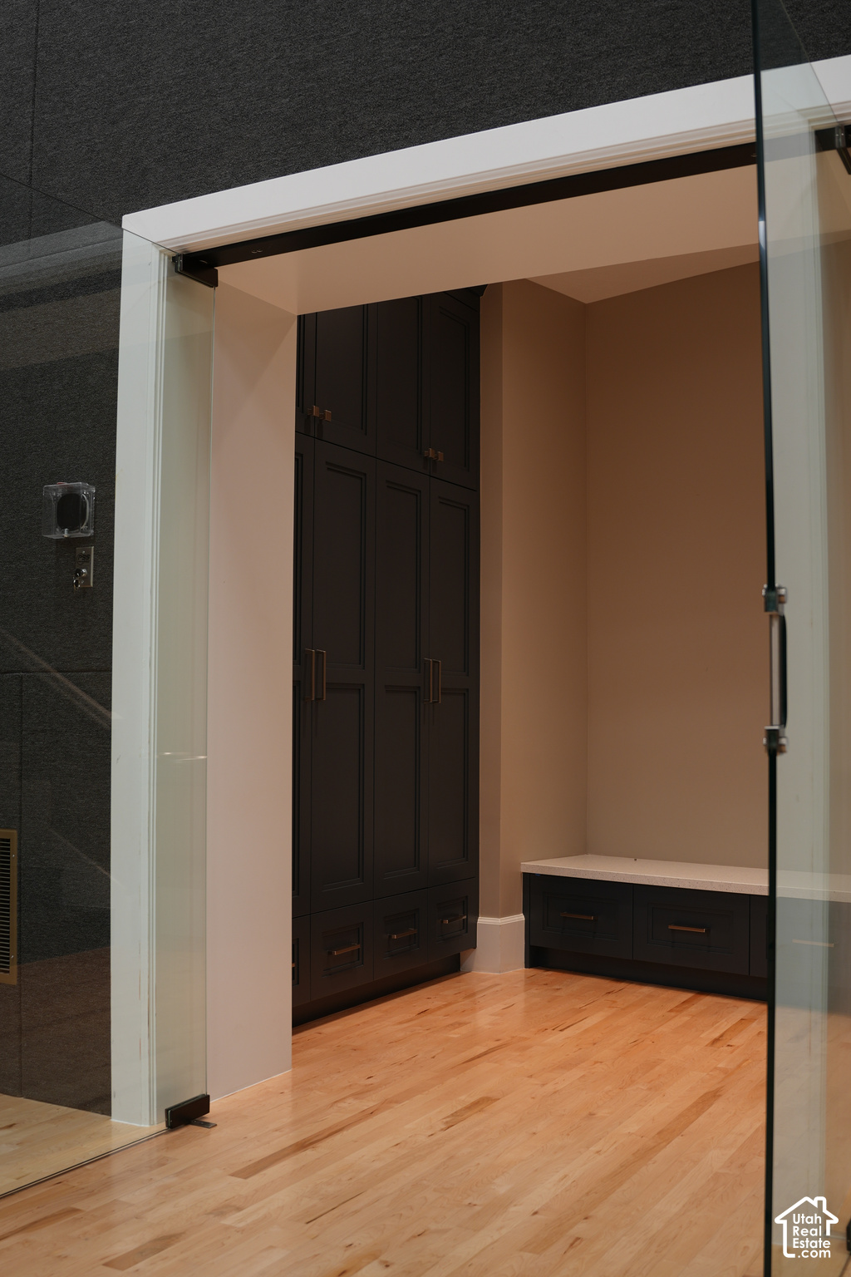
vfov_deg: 53.1
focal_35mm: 36
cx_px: 426
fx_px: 1276
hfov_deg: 36.9
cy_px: 638
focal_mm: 24
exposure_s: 1/30
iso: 80
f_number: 2.8
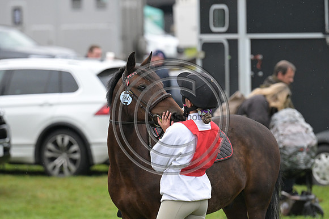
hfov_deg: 6.9
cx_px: 164
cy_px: 110
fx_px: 2740
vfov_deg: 4.6
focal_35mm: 300
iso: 2500
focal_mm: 200
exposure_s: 1/1250
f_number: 4
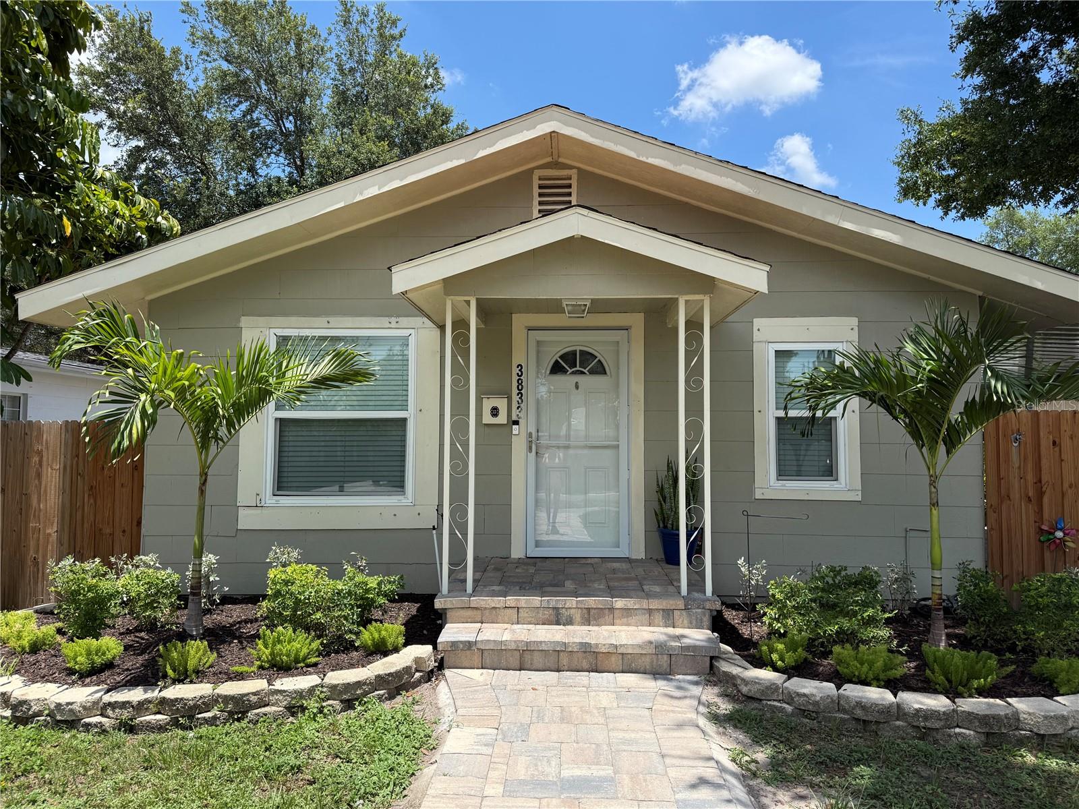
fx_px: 748
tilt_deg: +2.7
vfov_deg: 56.8
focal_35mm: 24
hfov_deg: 71.6
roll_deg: -0.1
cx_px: 540
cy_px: 404
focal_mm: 6.76
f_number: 1.78
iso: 80
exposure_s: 1/2907
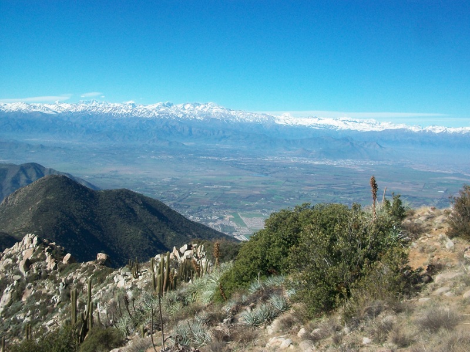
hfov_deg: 54.0
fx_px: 462
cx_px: 235
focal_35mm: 34
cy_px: 176
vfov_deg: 41.8
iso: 80
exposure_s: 1/400
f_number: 5.5
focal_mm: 5.7
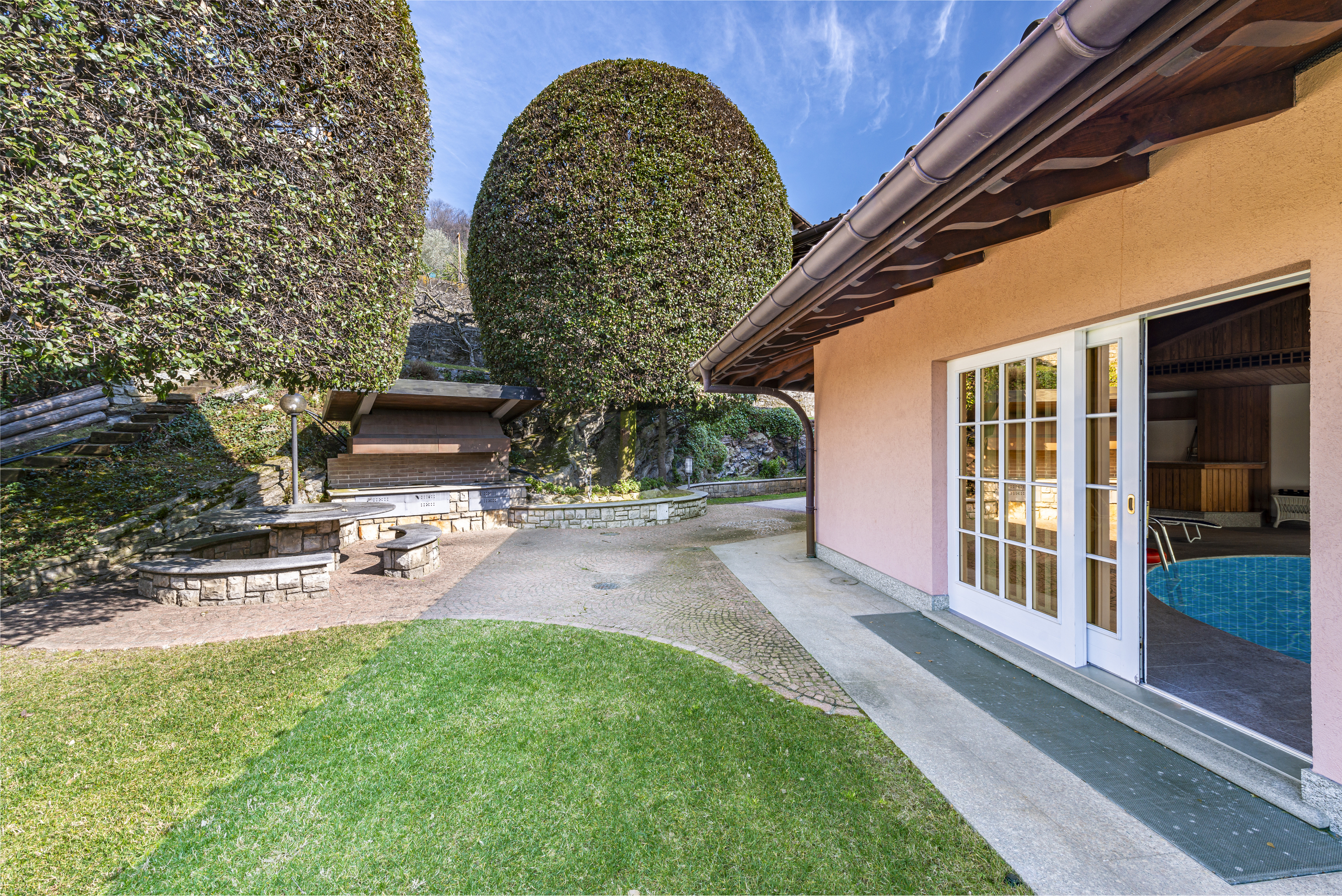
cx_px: 671
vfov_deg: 81.3
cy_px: 448
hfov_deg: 104.2
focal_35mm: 14
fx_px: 522
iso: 100
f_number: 9
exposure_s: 1/20
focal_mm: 14
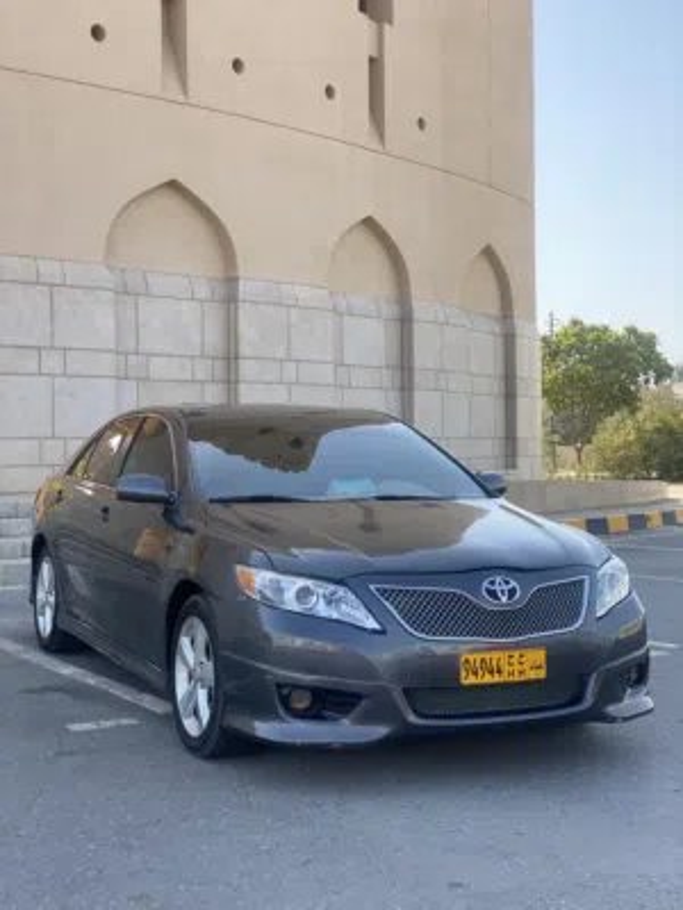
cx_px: 342
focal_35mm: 52
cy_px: 455
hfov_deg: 28.0
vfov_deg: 36.8
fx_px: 1368
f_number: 2
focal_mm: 6
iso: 20
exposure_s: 1/475
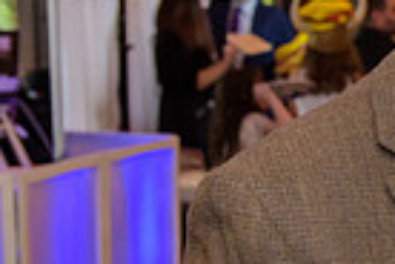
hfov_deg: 14.5
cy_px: 199
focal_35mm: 130
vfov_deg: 10.5
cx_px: 630
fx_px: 1426
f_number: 3.2
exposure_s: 1/125
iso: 1600
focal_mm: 31
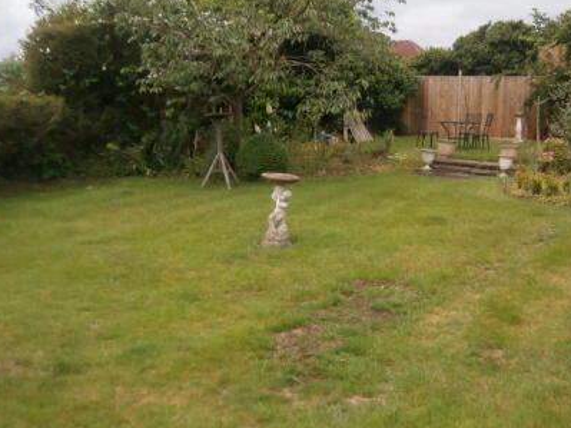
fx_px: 627
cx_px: 354
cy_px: 214
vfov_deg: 37.7
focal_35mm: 38
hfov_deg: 48.6
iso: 80
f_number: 2.8
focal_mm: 4.7
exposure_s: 1/640
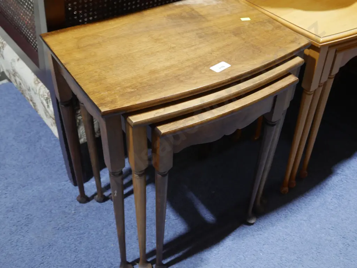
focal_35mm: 42
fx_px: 433
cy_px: 134
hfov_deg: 44.8
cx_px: 178
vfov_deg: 34.4
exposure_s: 1/60
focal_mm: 21
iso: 1000
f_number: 5
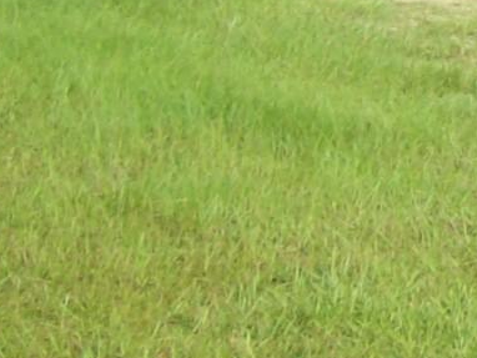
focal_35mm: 193
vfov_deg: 7.1
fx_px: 2661
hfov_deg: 9.3
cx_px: 1081
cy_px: -571
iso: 80
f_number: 2.7
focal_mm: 6
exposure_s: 1/286
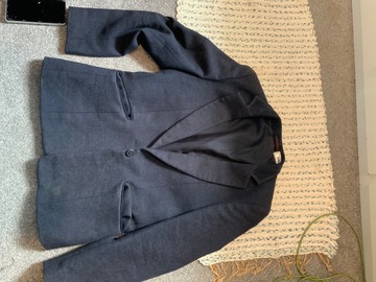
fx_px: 315
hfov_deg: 61.7
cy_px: 141
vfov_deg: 48.2
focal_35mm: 29
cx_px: 188
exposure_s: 1/40
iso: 250
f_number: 1.8
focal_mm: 3
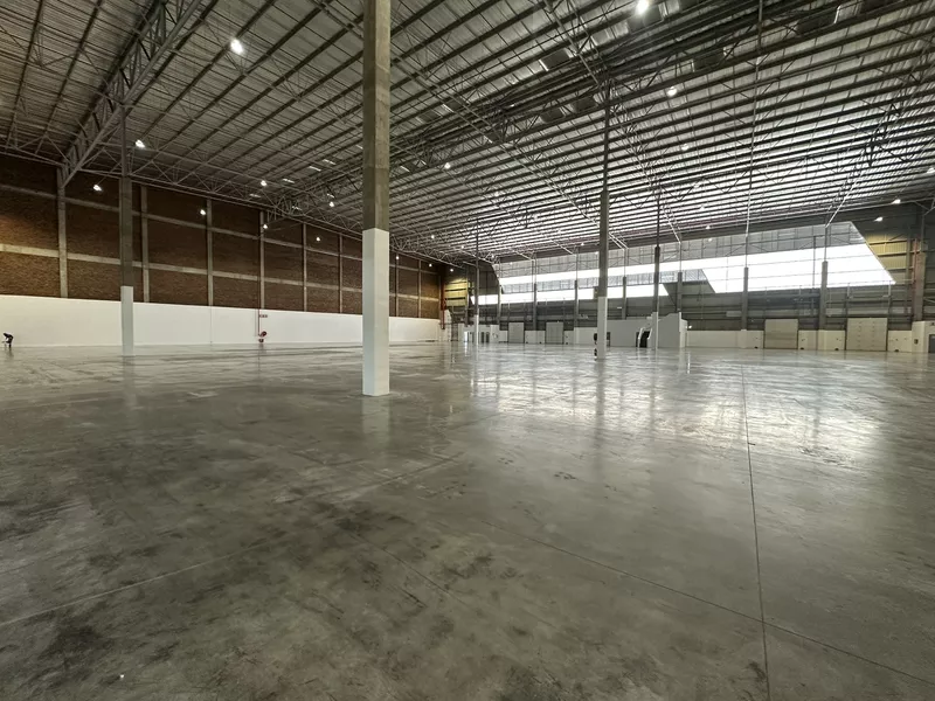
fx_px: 378
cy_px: 350
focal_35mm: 14
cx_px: 468
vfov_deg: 85.7
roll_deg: -0.6
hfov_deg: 102.1
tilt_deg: -2.9
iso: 320
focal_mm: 2.22
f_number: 2.2
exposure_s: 1/74
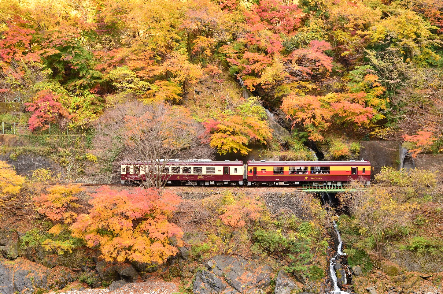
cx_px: 222
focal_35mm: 39
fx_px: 479
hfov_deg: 49.6
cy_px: 147
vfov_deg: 34.1
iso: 800
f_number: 6.7
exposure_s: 1/250
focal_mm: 26
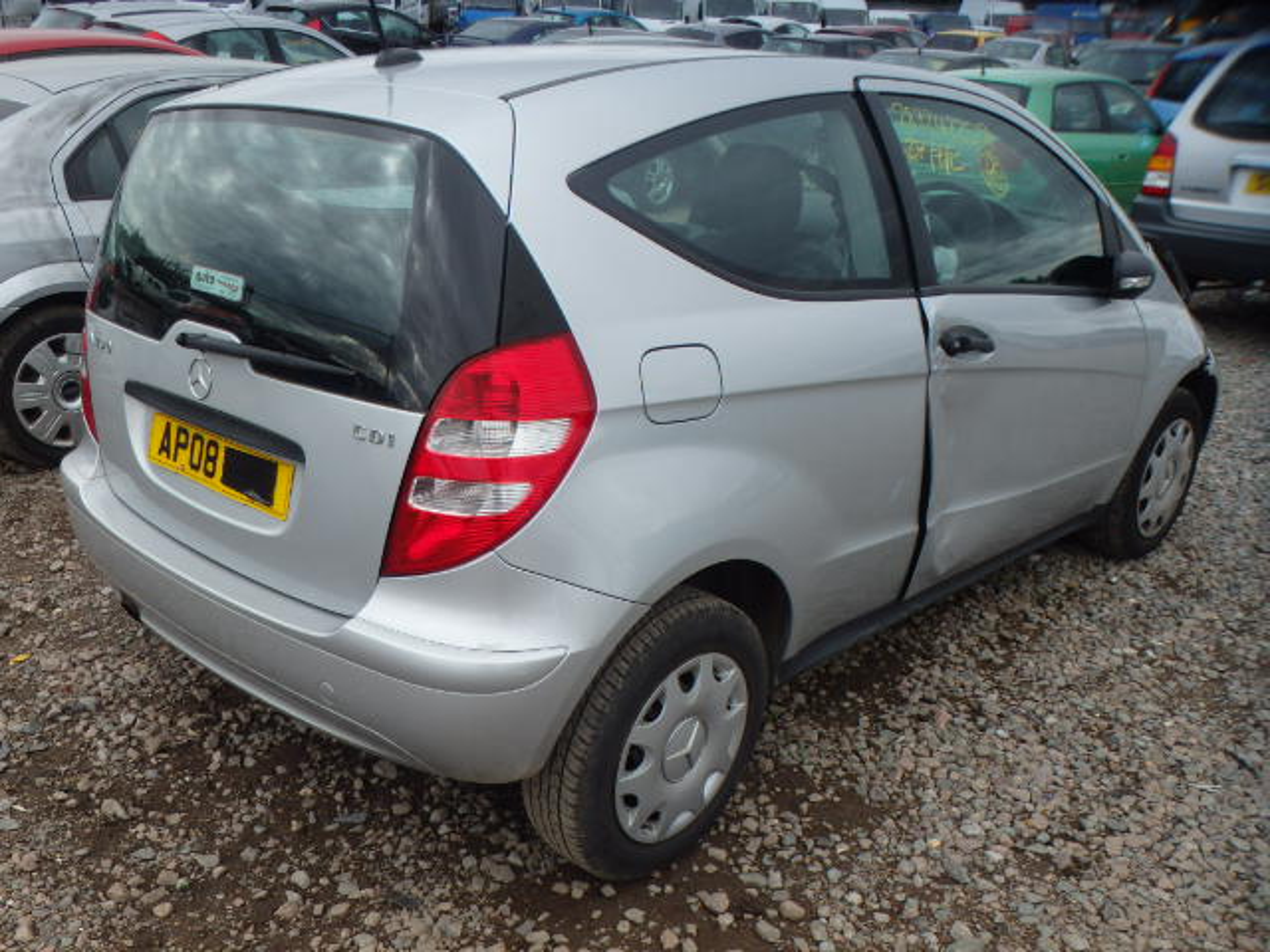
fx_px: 1247
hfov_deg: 54.0
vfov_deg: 41.8
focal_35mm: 34
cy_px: 476
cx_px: 635
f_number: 4.4
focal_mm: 6.1
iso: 125
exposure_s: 1/320
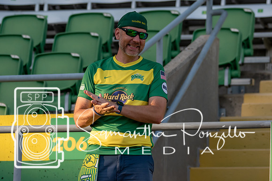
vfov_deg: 3.5
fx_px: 2947
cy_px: 90
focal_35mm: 390
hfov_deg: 5.3
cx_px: 136
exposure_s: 1/800
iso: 800
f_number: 5.6
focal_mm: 260
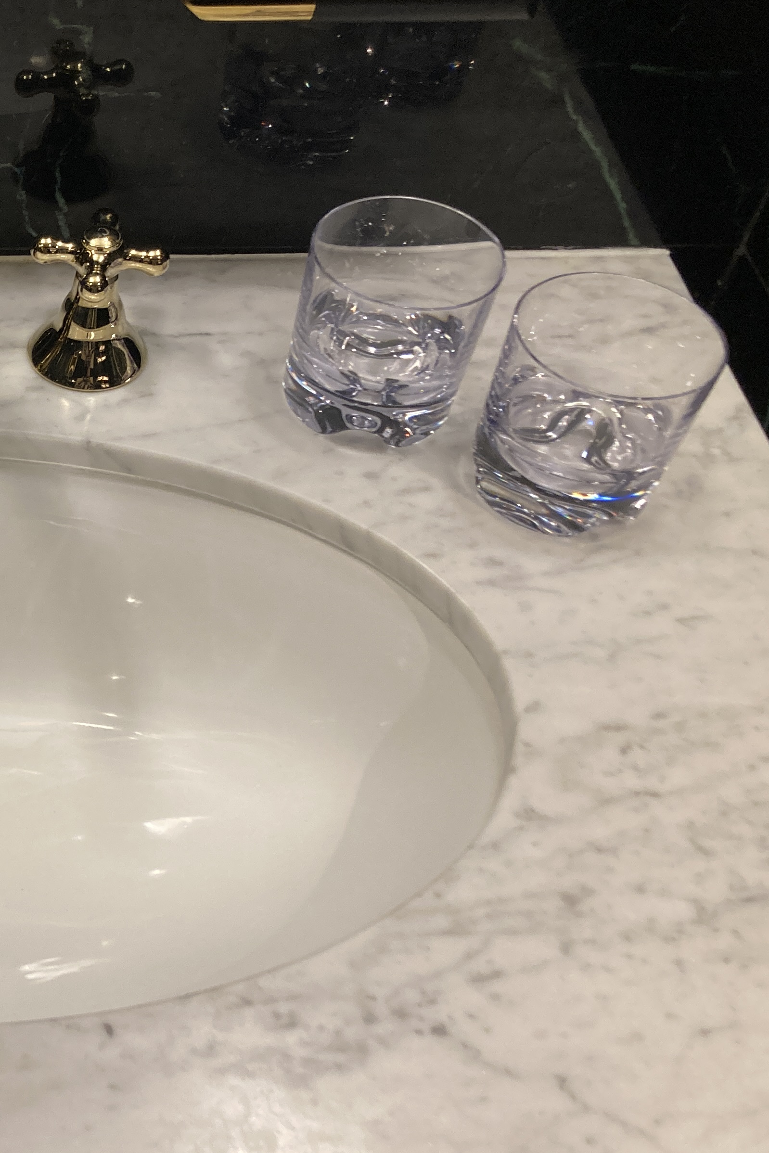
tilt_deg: -49.8
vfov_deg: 40.3
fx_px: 1569
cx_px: -131
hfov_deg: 25.1
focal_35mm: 49
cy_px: 631
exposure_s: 1/50
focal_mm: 3.99
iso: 100
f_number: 1.8
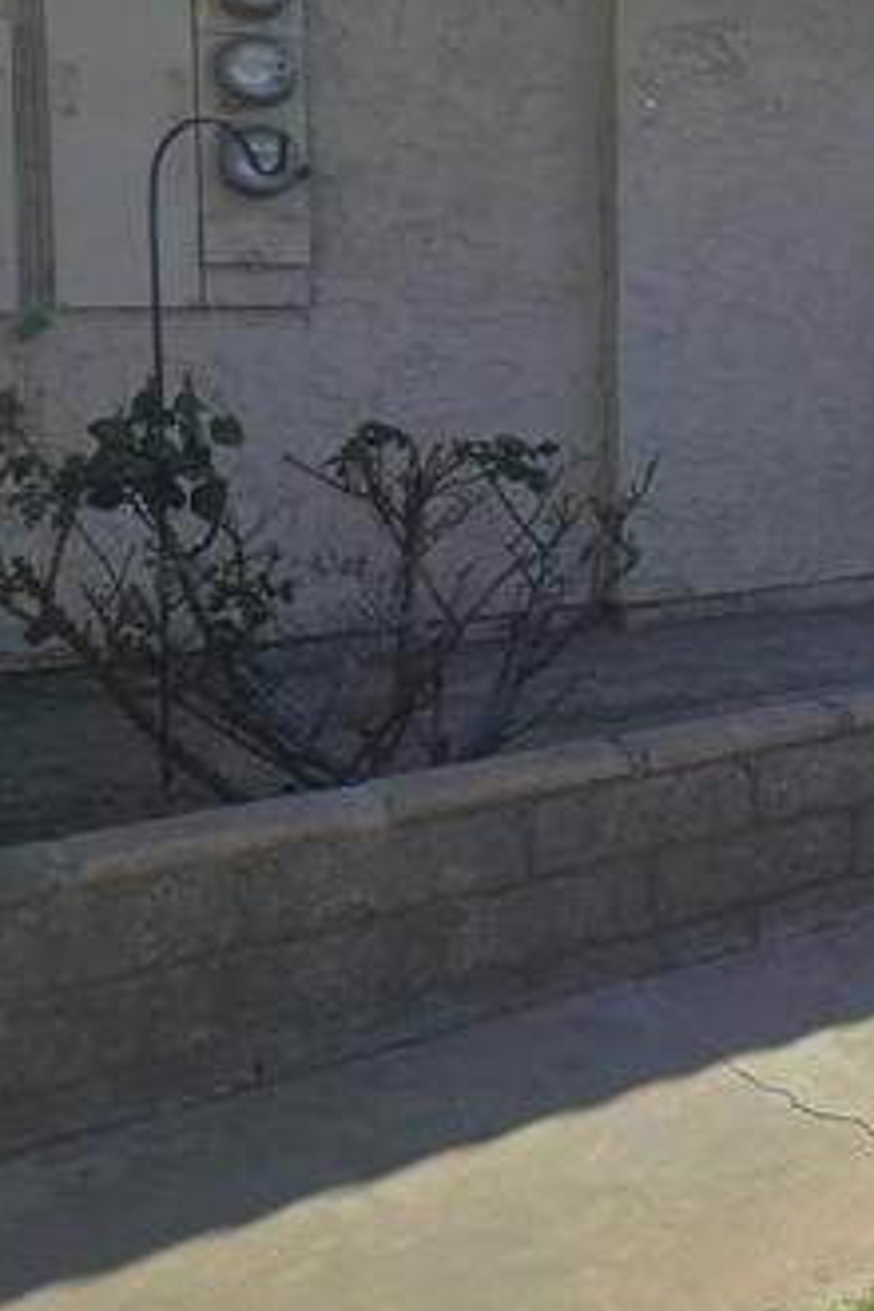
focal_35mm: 42
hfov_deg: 24.0
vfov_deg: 45.4
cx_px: 1359
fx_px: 1529
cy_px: 397
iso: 50
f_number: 2.2
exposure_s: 1/2820
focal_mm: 2.2
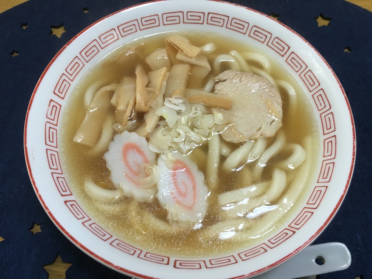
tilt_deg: -61.3
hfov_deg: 61.7
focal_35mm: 29
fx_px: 312
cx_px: 186
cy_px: 140
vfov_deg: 48.2
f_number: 2.2
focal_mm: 4.15
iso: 125
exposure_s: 1/33
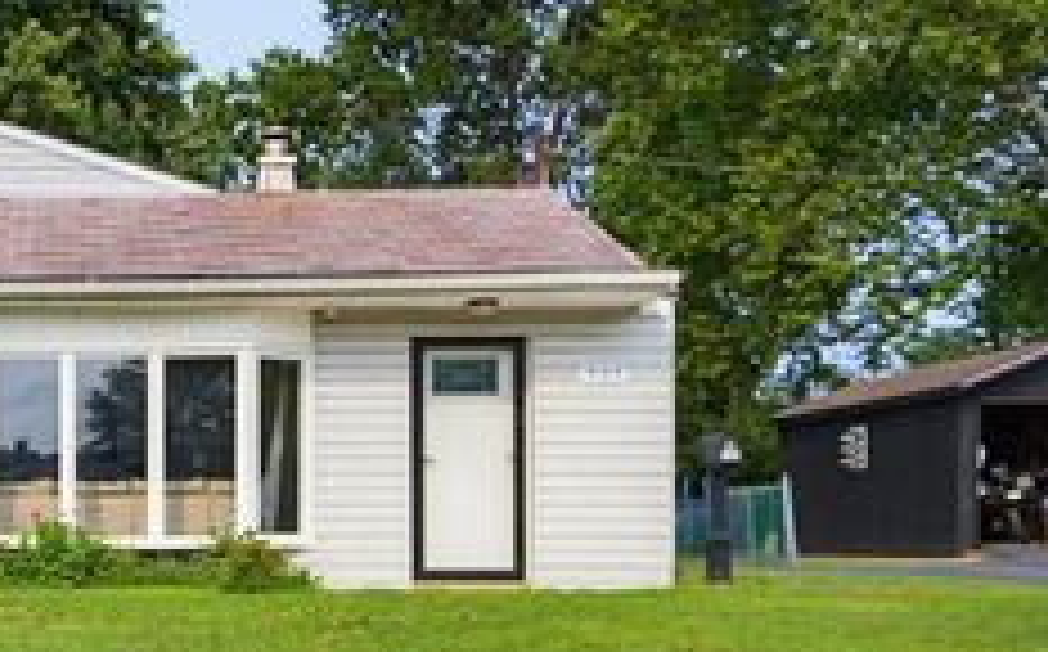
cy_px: 355
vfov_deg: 22.7
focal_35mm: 57
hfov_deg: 32.2
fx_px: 1626
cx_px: -54
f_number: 8
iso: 250
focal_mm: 17.4
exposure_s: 1/140
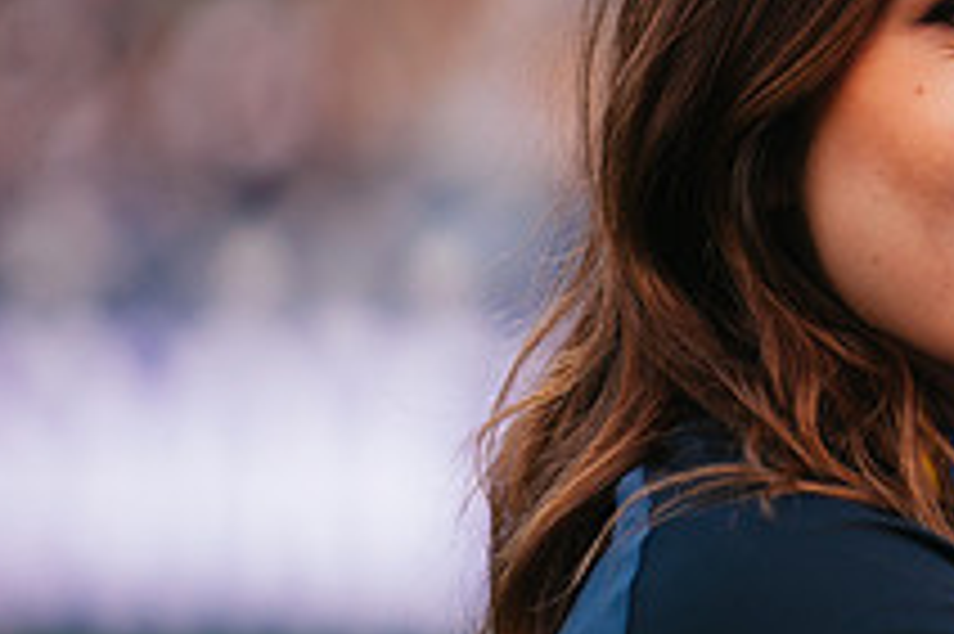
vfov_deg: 2.6
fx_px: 13742
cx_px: 1210
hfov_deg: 4.0
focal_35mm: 519
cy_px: 180
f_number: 2.8
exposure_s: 1/800
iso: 250
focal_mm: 190
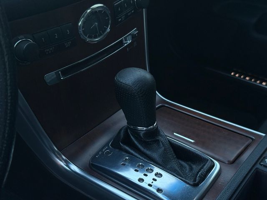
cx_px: 134
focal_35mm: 52
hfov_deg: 36.8
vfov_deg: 28.0
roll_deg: -0.6
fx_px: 401
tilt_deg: -32.3
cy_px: 100
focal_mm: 5.96
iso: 160
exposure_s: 1/46
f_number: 1.6
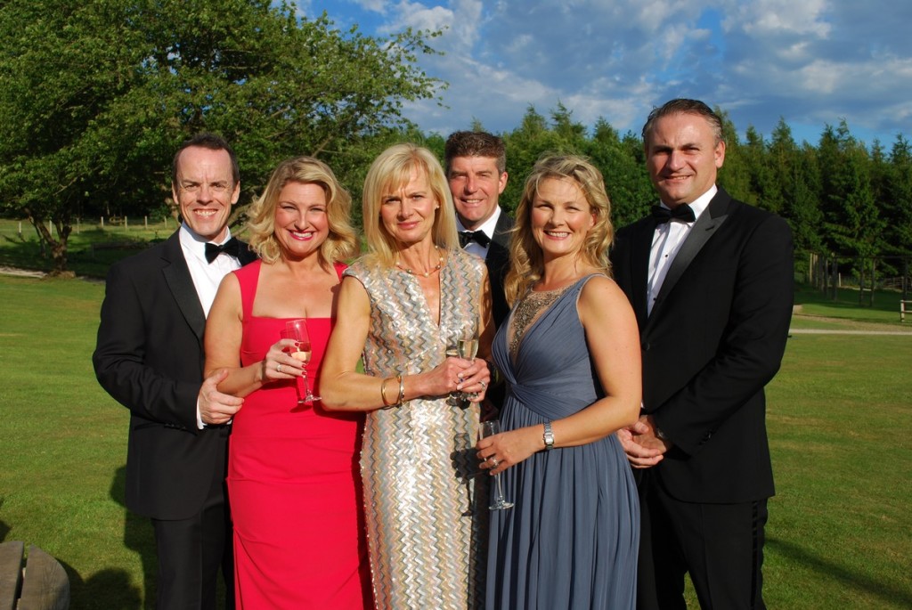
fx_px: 913
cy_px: 305
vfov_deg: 37.0
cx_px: 456
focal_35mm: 36
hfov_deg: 53.1
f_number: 8
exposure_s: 1/250
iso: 100
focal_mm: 24
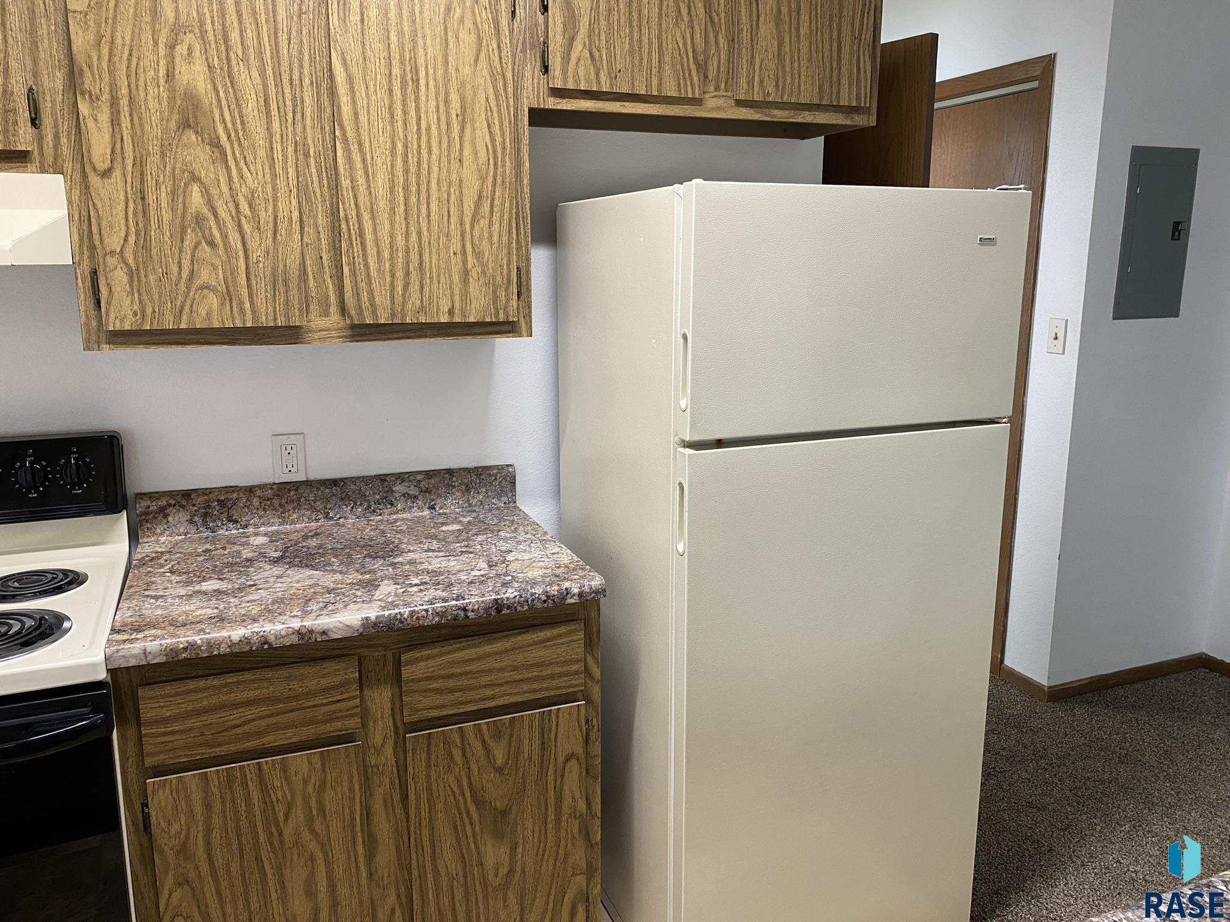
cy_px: 461
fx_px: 924
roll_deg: -0.3
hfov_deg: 67.3
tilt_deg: -12.3
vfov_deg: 53.1
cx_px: 615
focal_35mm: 26
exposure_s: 1/60
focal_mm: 4.25
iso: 125
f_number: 1.8
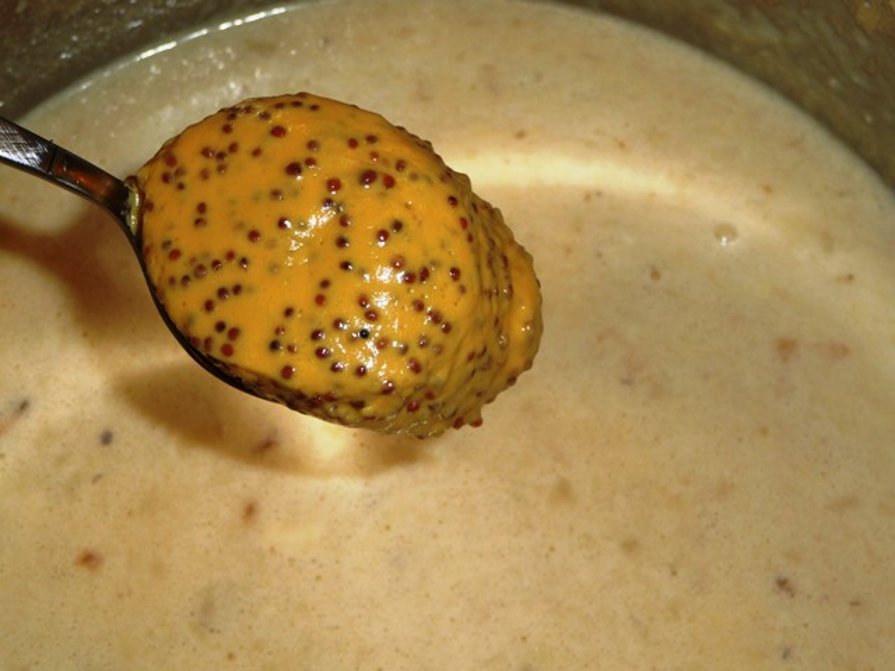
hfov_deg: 29.0
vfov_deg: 21.9
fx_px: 1732
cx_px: 448
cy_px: 336
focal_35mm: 67
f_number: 4.5
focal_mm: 11.3
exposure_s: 1/30
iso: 100
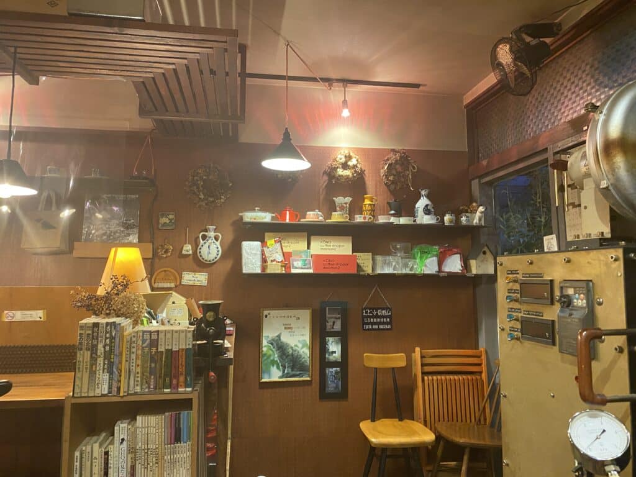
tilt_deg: +4.6
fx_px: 478
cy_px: 238
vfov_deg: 53.1
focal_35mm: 26
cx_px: 318
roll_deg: -0.2
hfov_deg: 67.3
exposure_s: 1/25
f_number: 1.8
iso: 640
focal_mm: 4.25
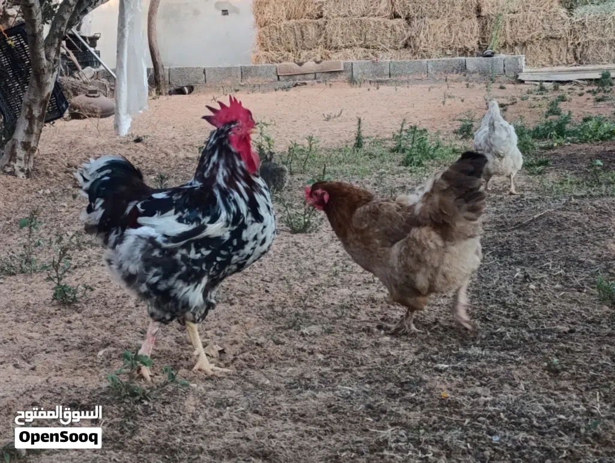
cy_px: 232
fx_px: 1388
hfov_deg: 25.0
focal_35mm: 78
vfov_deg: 18.9
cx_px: 308
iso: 200
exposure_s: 1/99.9
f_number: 1.6
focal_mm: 6.14
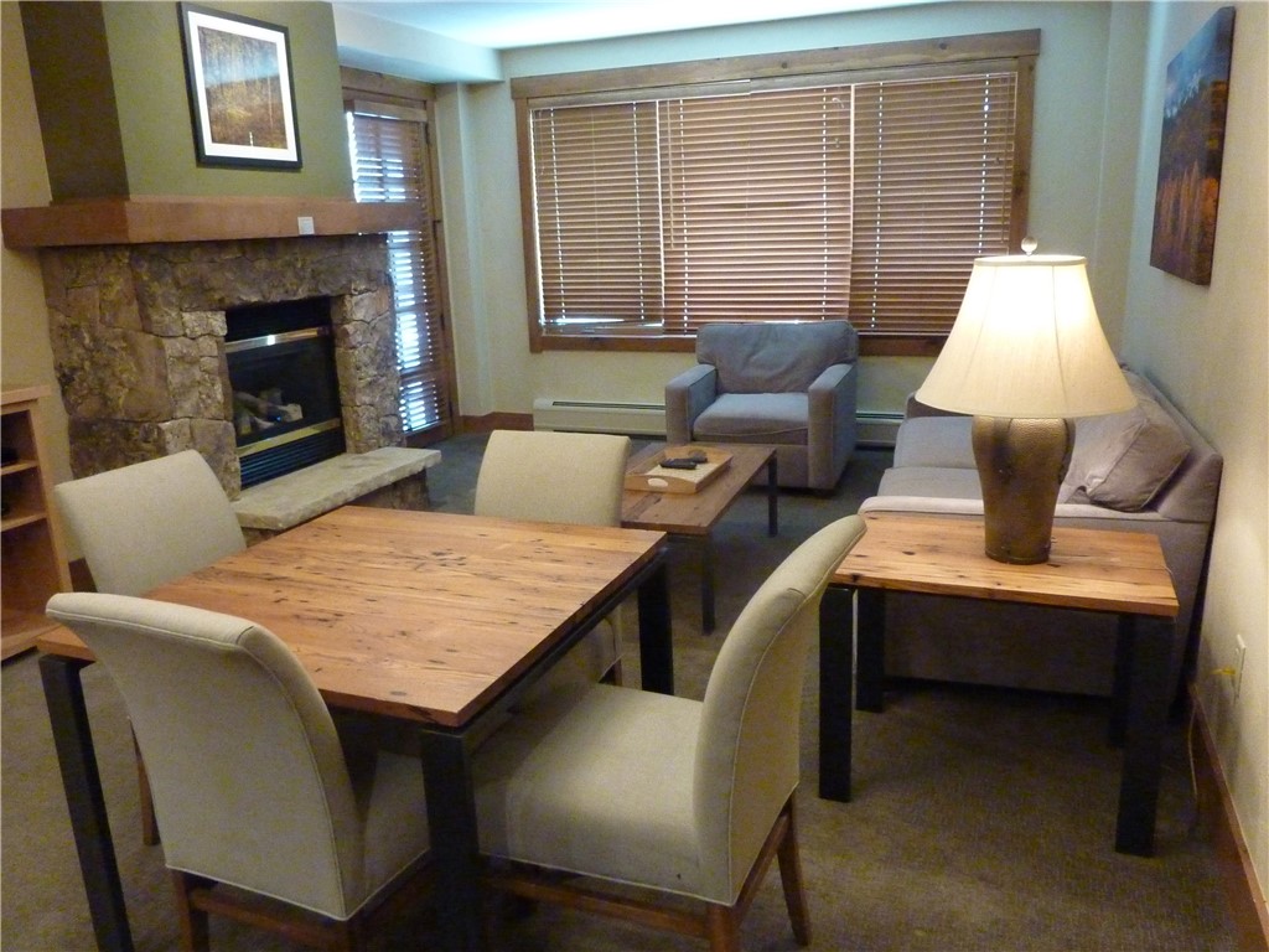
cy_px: 476
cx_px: 634
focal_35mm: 25
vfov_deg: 54.9
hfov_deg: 69.4
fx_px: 916
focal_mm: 4.1
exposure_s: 1/20
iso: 800
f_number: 3.3
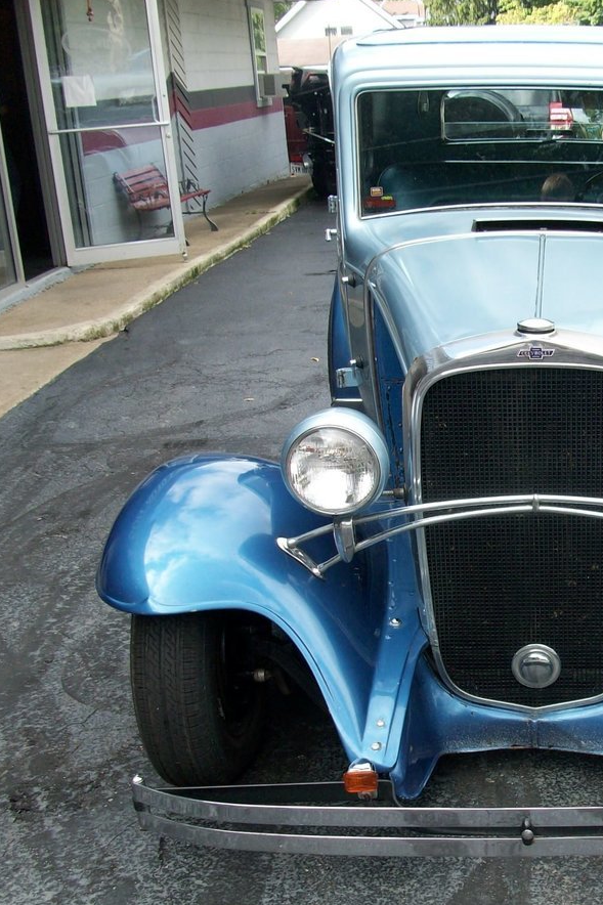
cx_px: 561
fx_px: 1206
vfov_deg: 41.1
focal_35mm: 48
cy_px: 458
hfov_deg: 26.9
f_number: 2.8
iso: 64
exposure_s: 1/288
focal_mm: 5.7
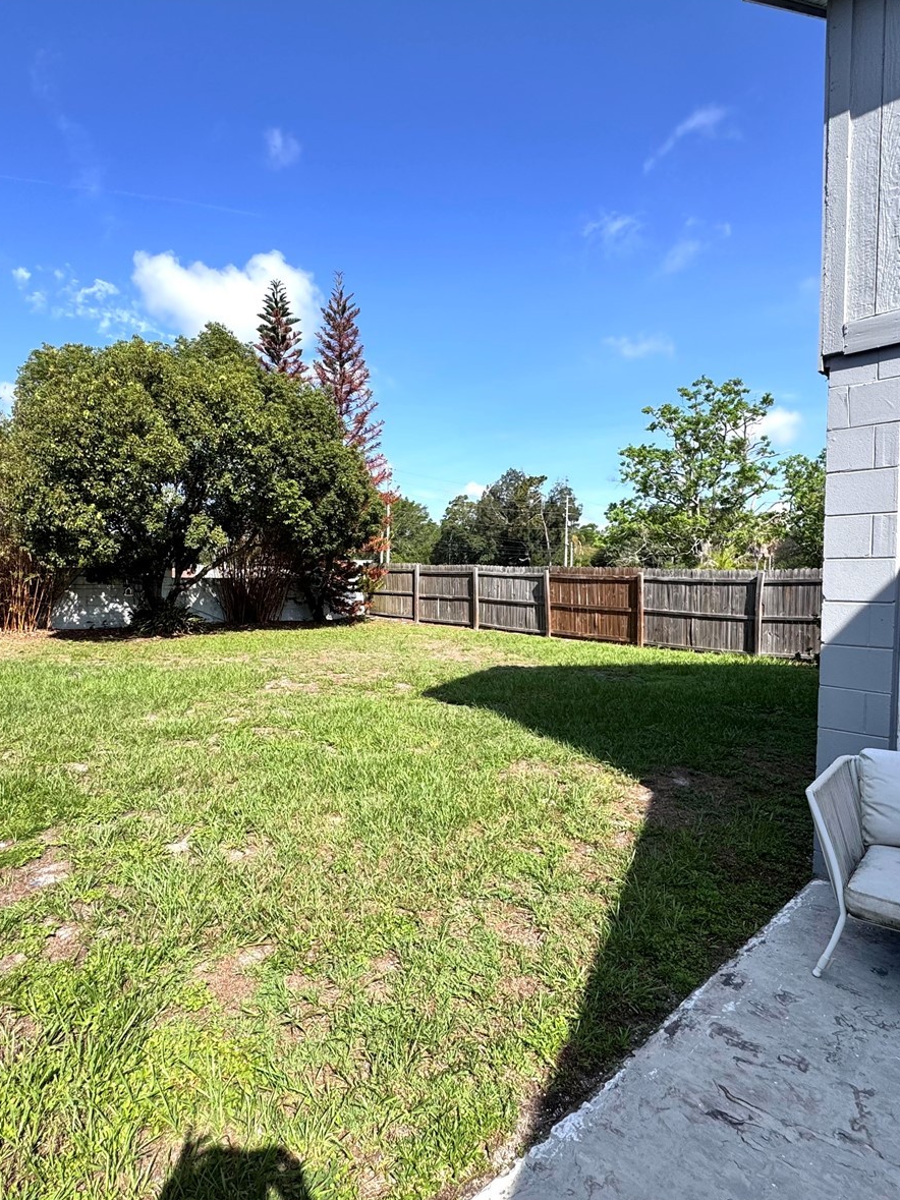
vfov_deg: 84.7
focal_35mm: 19
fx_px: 659
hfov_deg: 68.6
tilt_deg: -2.3
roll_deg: -1.2
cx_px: 427
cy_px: 601
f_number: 2.2
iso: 50
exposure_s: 1/1323
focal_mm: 2.22
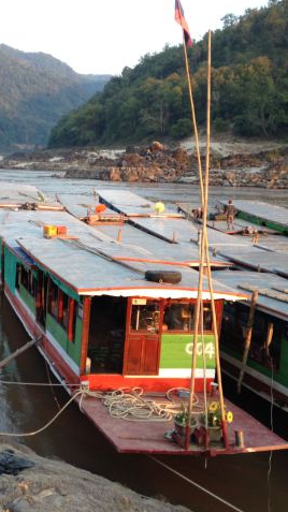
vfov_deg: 42.1
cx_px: 84
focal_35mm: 49
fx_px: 666
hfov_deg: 24.2
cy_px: 260
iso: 50
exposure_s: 1/123
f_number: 2.4
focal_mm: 4.12
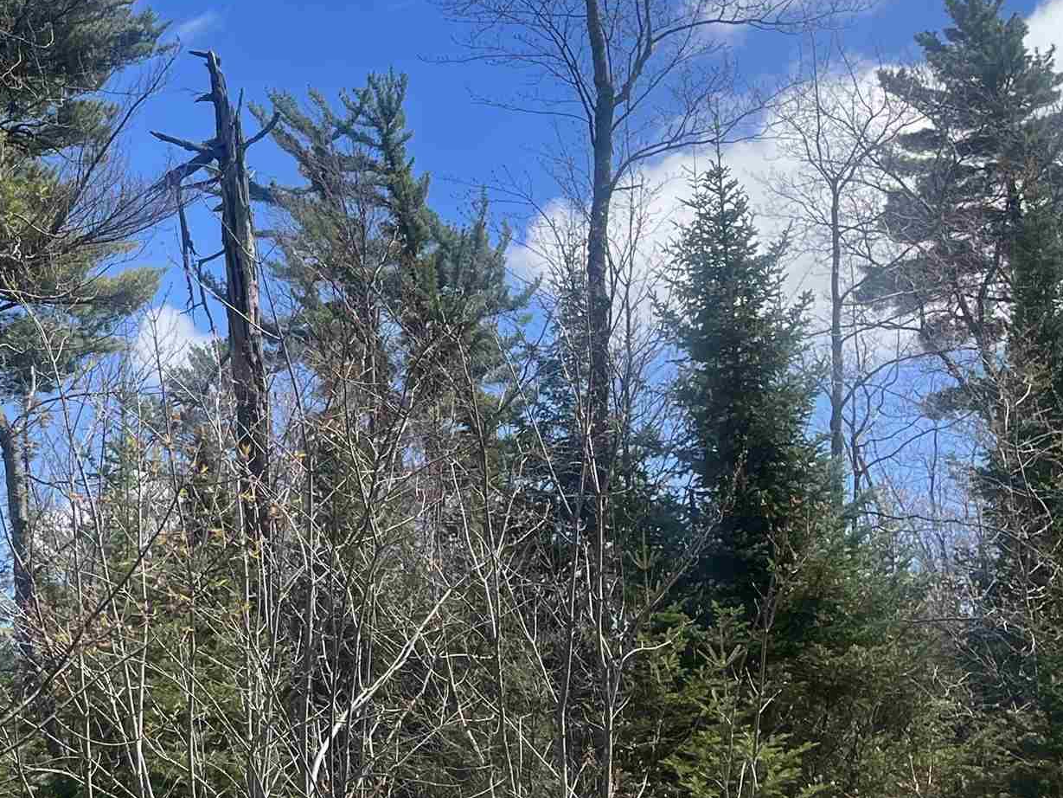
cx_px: -14
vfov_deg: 22.6
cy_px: 364
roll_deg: +0.2
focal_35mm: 65
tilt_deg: +14.6
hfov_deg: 27.9
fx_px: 1996
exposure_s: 1/2463
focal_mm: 5.1
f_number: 1.6
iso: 50
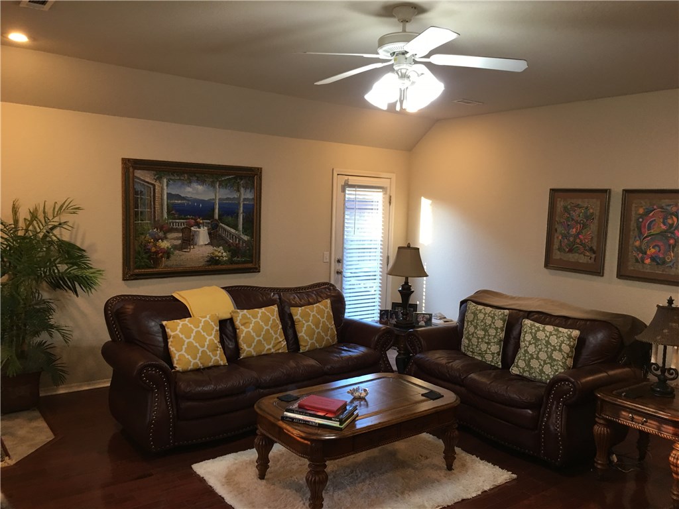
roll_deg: -1.8
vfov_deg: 48.2
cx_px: 340
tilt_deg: -4.0
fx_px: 569
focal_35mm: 29
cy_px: 254
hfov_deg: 61.7
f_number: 2.2
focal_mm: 4.15
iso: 50
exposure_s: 1/15
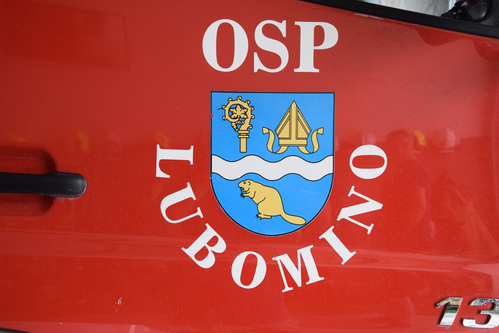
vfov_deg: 28.1
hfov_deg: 41.1
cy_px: 166
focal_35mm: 48
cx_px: 250
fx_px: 665
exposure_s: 1/160
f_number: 6.3
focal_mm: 32
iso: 400
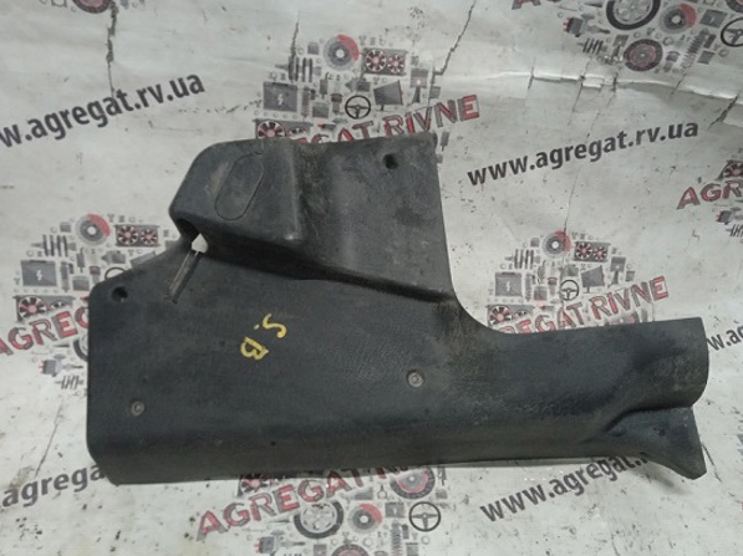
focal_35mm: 30
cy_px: 294
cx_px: 392
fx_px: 644
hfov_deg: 60.0
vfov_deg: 46.7
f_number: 2.2
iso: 604
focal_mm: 3.43
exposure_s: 1/25
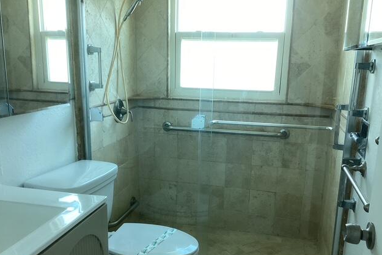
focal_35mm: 33
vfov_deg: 39.9
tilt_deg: -13.8
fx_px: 350
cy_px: 146
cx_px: 193
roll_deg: -0.8
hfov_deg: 57.2
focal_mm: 3.3
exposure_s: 1/60
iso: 100
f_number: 2.4
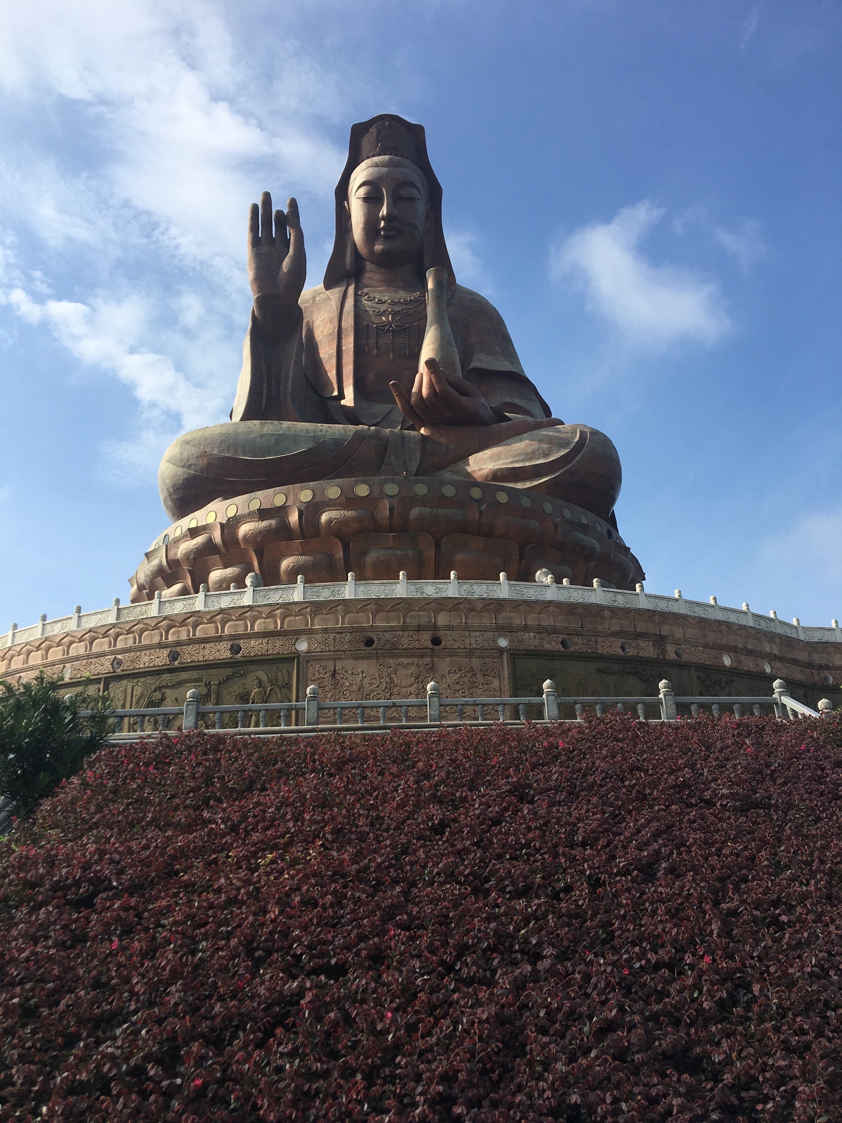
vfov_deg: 61.7
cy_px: 562
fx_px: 941
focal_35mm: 29
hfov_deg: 48.2
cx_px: 421
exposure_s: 1/2564
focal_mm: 4.15
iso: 25
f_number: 2.2
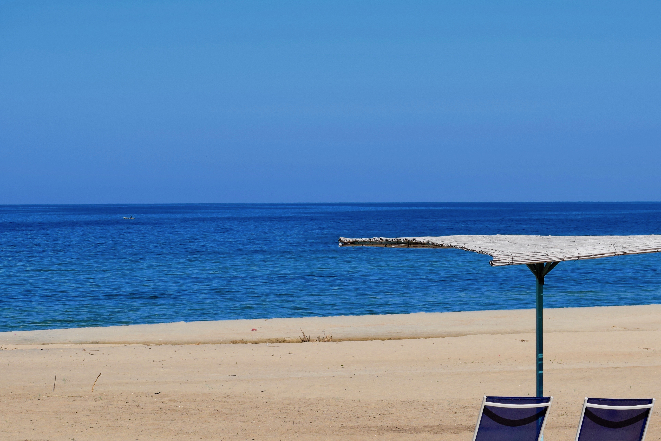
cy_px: 291
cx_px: 459
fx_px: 2993
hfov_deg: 12.6
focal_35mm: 163
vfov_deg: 8.4
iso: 200
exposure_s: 1/800
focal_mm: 70
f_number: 7.1
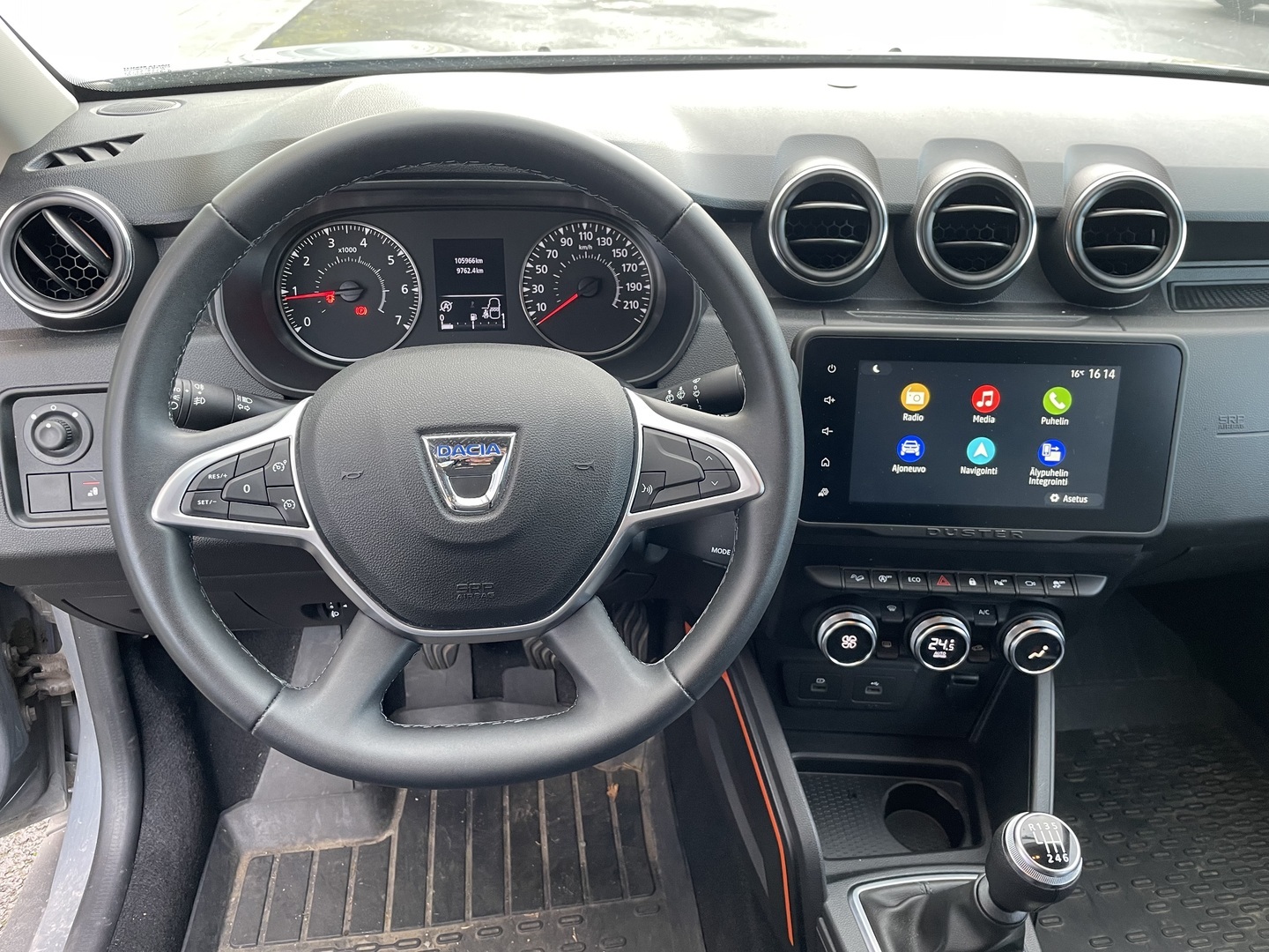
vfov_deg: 53.1
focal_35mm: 26
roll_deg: -0.3
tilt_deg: -31.1
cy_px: 476
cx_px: 634
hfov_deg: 67.3
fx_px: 953
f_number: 1.6
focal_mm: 4.2
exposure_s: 1/93
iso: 125
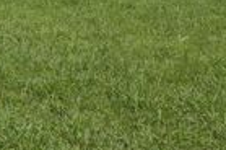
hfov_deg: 22.1
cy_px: -94
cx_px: 21
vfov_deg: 13.9
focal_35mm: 90
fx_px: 564
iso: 125
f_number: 4.1
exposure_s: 1/1000
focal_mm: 4.3
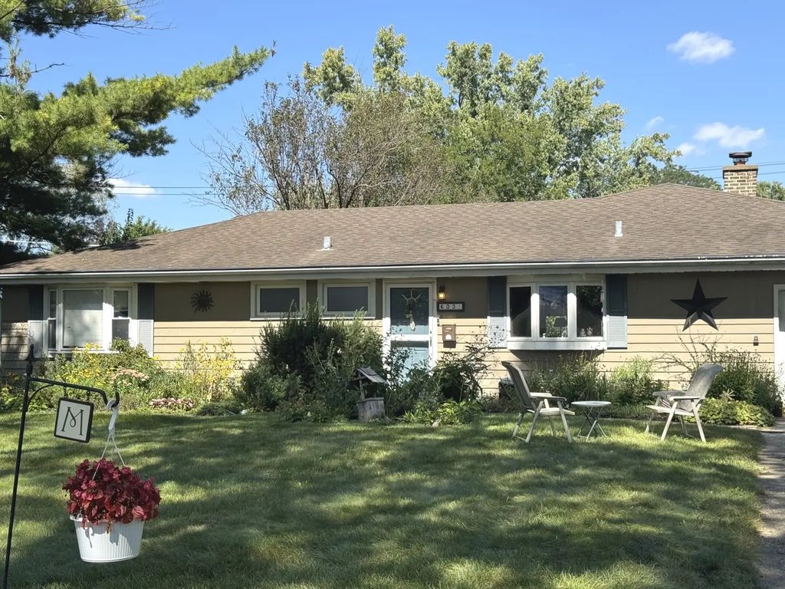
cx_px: 392
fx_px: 1089
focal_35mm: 48
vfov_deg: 30.3
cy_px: 294
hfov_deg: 39.7
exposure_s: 1/2611
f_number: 1.78
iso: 64
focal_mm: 6.76
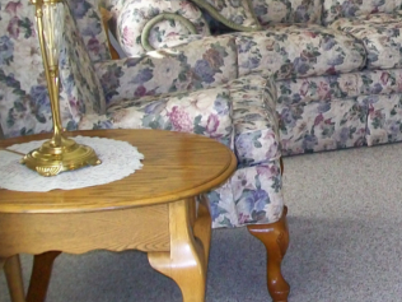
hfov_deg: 20.5
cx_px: 449
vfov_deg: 16.0
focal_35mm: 91
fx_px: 1057
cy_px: 14
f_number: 2.7
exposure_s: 1/60
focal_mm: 6
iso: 160
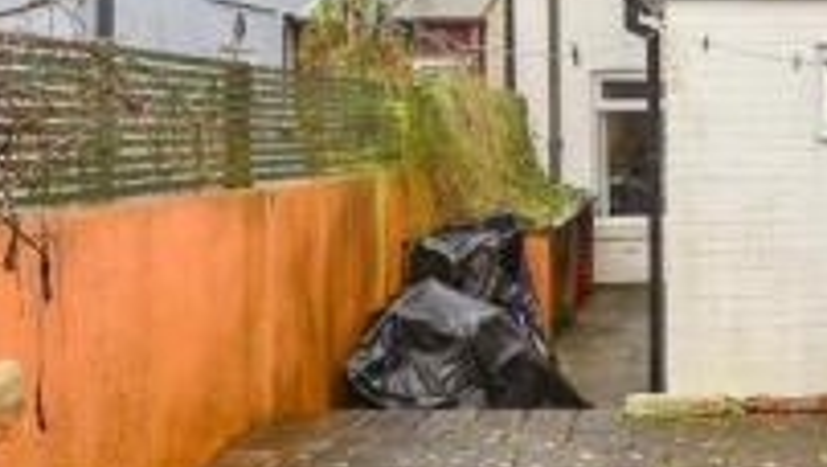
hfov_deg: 37.4
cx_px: 772
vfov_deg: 23.3
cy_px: 109
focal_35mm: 51
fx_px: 1119
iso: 160
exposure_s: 1/80
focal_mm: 10
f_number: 8
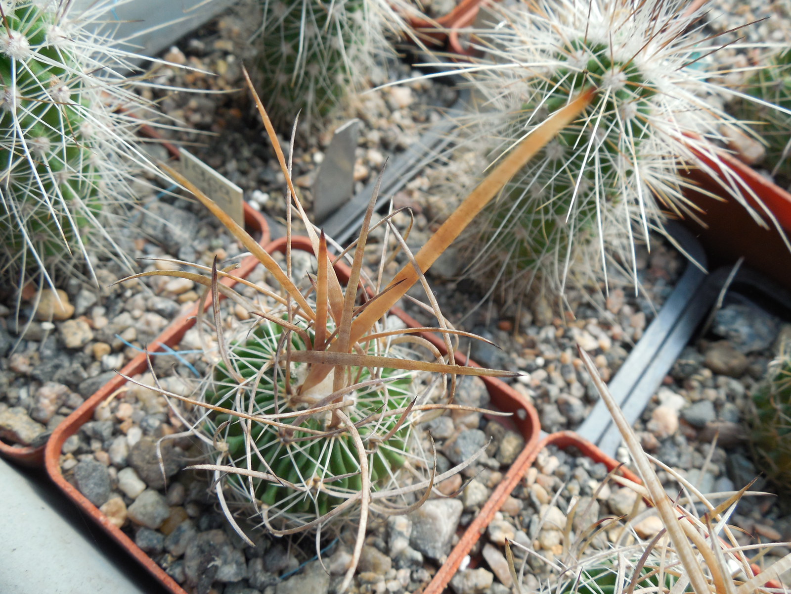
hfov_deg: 58.4
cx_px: 396
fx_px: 708
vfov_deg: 45.4
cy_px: 297
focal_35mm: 31
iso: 125
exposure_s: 1/125
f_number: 3.6
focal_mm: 5.6
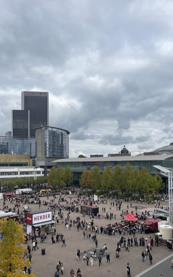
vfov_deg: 62.7
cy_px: 155
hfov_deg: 41.8
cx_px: 80
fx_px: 226
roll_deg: +1.5
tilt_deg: +3.2
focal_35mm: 30
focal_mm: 5.1
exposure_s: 1/2786
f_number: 1.6
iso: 32
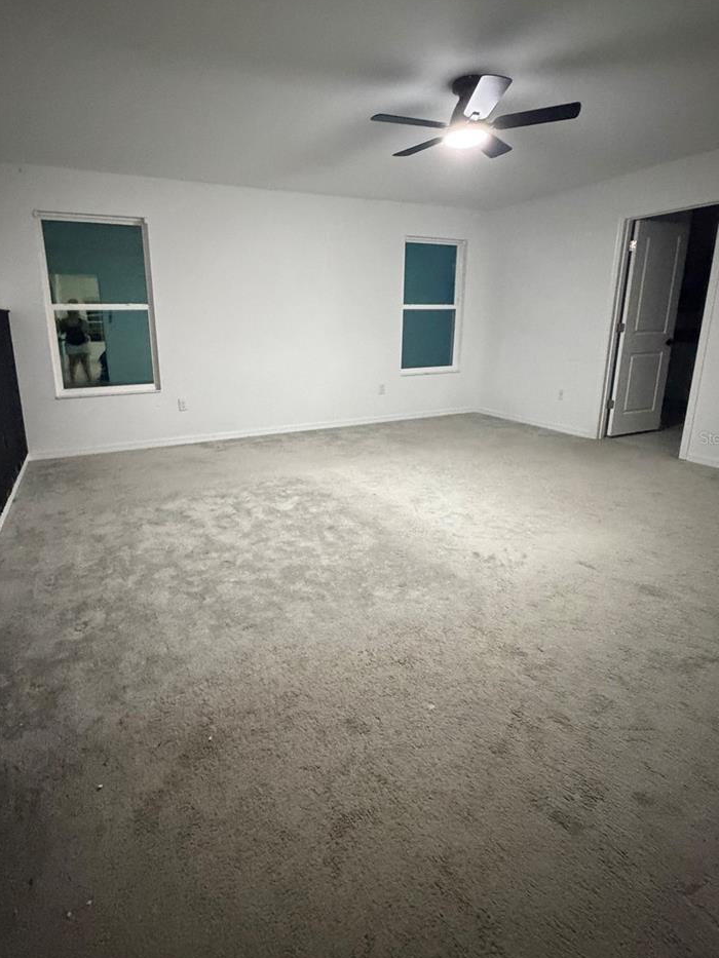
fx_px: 498
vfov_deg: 87.5
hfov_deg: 71.3
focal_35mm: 18
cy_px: 437
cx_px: 310
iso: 1250
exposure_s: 1/48
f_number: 2.2
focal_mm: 2.22
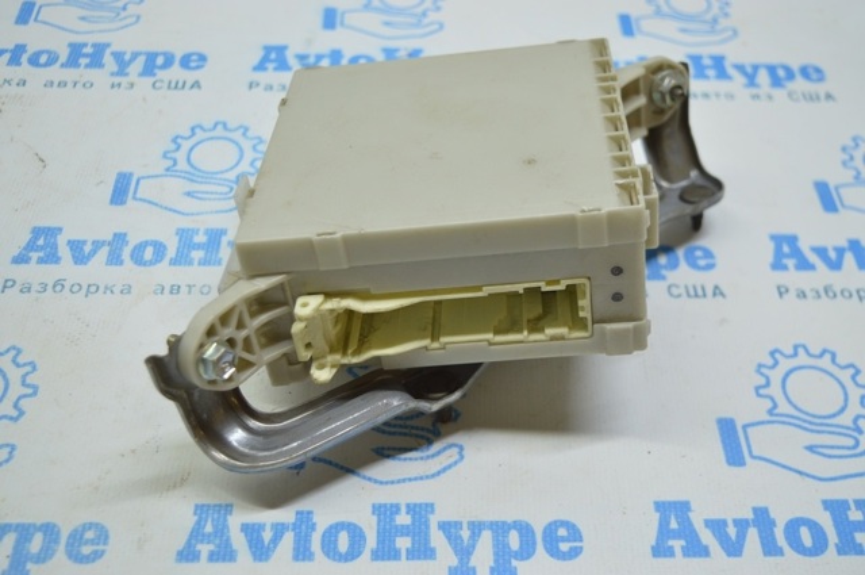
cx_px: 432
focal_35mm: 44
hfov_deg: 45.0
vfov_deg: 30.8
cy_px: 288
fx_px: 1044
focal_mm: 29
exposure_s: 1/60
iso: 400
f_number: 4.2
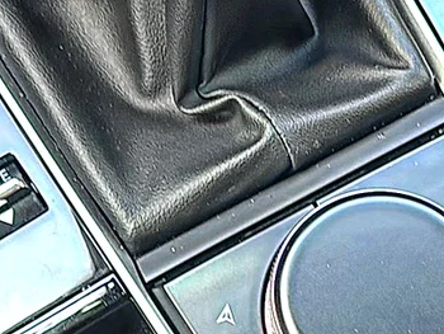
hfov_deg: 20.5
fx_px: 1207
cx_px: 389
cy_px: 331
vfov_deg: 15.5
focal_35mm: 94
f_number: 1.78
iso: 50
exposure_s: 1/52
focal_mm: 6.86
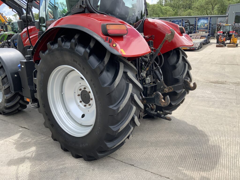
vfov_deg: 48.2
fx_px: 201
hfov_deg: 61.7
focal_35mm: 29
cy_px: 90
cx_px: 120
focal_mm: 3
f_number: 1.8
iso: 16
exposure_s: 1/842
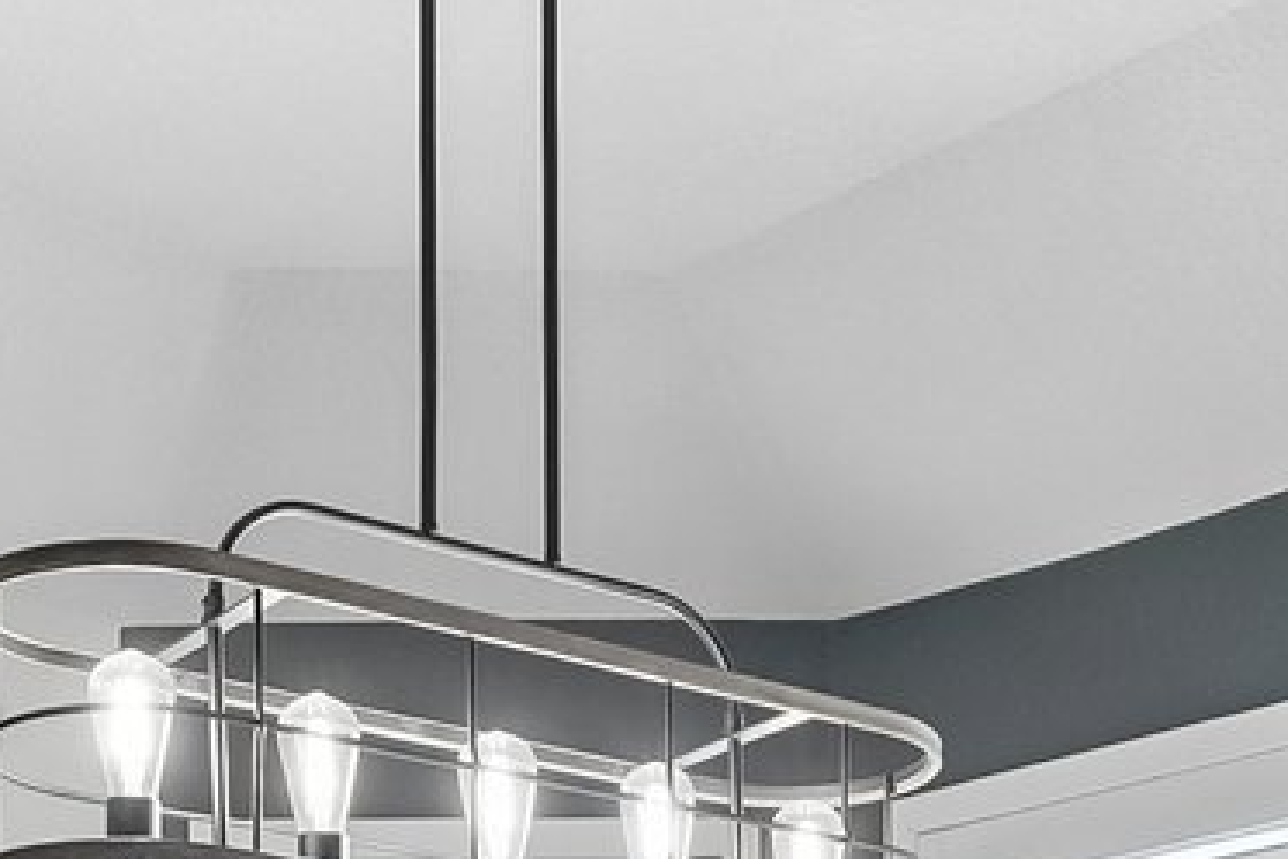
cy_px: 1609
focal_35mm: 77
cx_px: 627
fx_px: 2755
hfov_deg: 26.3
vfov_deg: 15.1
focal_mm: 14
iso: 400
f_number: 8
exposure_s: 1/30
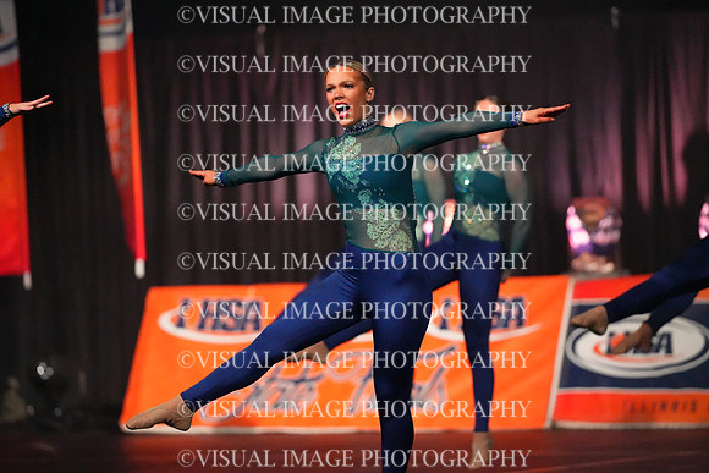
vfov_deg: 4.6
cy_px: 236
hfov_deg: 6.9
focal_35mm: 300
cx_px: 354
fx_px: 5909
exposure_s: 1/1250
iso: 16000
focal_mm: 300
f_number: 3.5
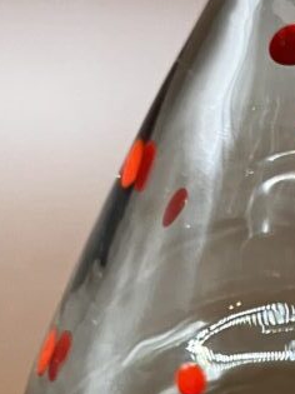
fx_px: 1455
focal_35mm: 128
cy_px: 540
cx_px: 349
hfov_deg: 11.4
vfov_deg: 14.6
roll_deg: -1.7
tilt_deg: -36.1
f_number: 1.8
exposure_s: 1/60
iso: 125
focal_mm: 3.99
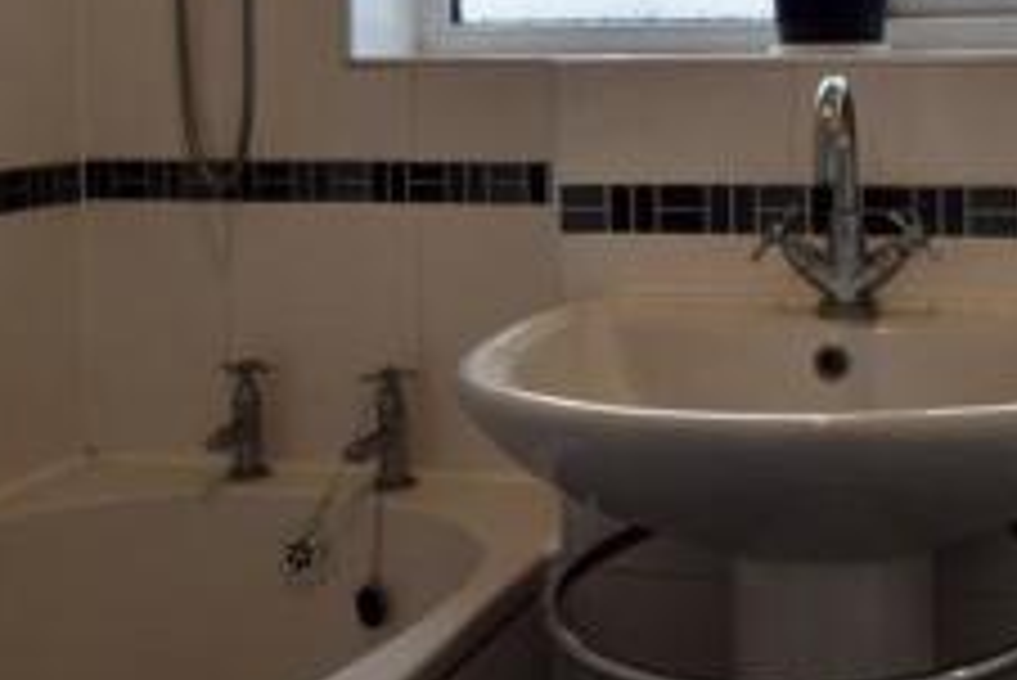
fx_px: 1596
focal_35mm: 56
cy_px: 56
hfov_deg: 34.9
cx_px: 709
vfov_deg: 23.4
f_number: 4.5
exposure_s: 1/80
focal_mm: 13
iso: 200
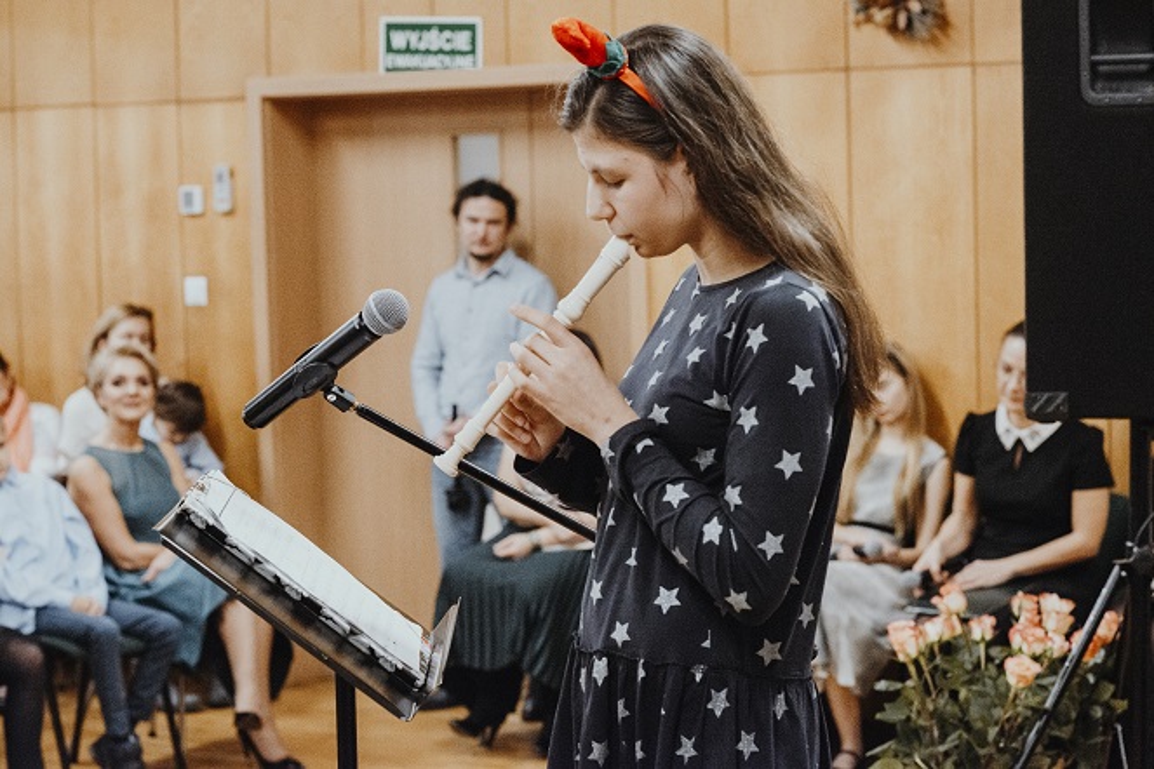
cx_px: 577
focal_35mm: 85
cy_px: 384
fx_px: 2725
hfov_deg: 23.9
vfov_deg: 16.1
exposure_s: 1/100
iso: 6400
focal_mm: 85
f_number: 6.3
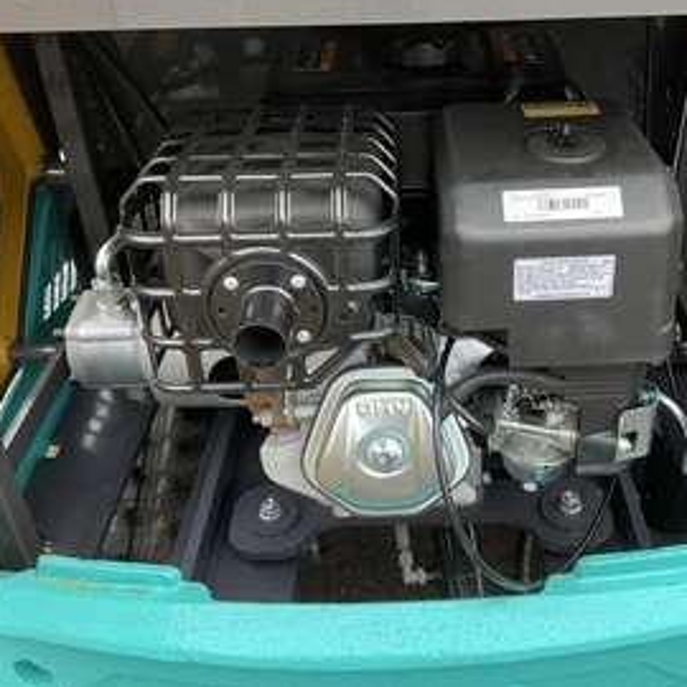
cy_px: 310
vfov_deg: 43.8
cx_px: 422
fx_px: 853
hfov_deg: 43.6
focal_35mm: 38
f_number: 1.8
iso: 50
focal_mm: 3
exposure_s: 1/122
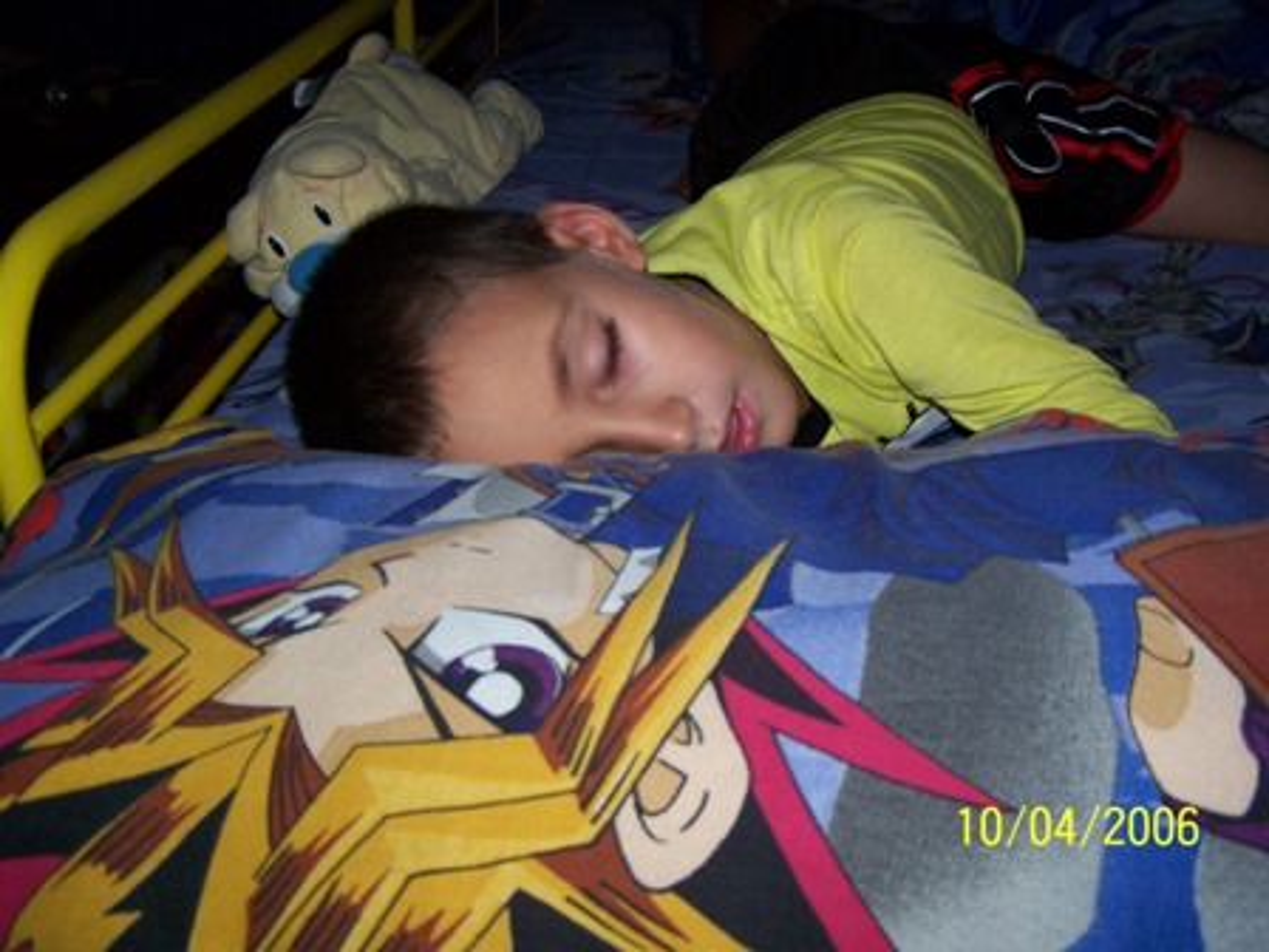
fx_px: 1393
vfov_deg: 37.7
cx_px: 634
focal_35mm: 38
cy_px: 476
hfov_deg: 49.0
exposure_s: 1/60
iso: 140
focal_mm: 6.3
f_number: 2.8
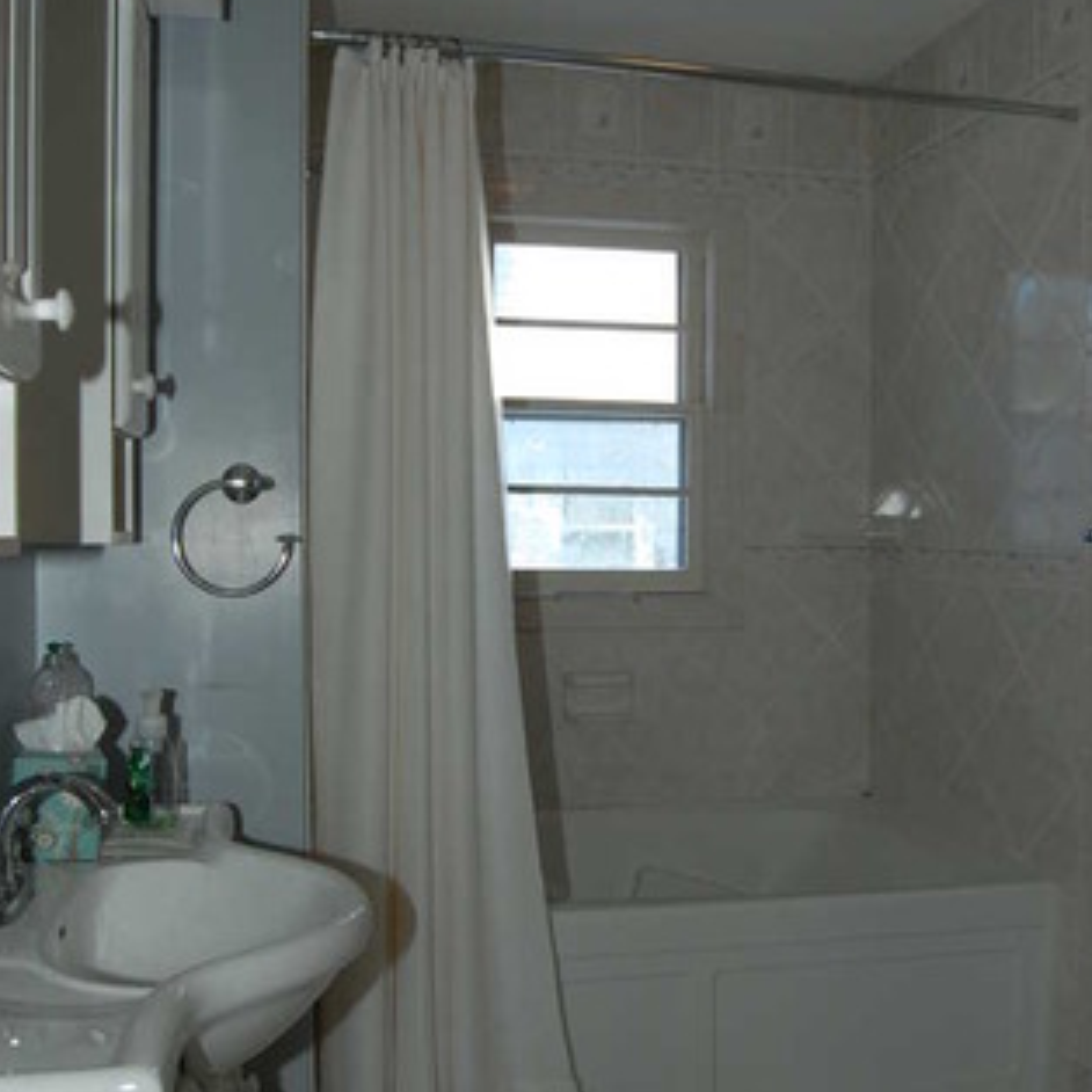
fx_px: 1249
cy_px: 563
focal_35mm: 35
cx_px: 548
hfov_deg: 47.2
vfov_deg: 47.2
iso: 400
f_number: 7.1
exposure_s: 1/200
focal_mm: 18
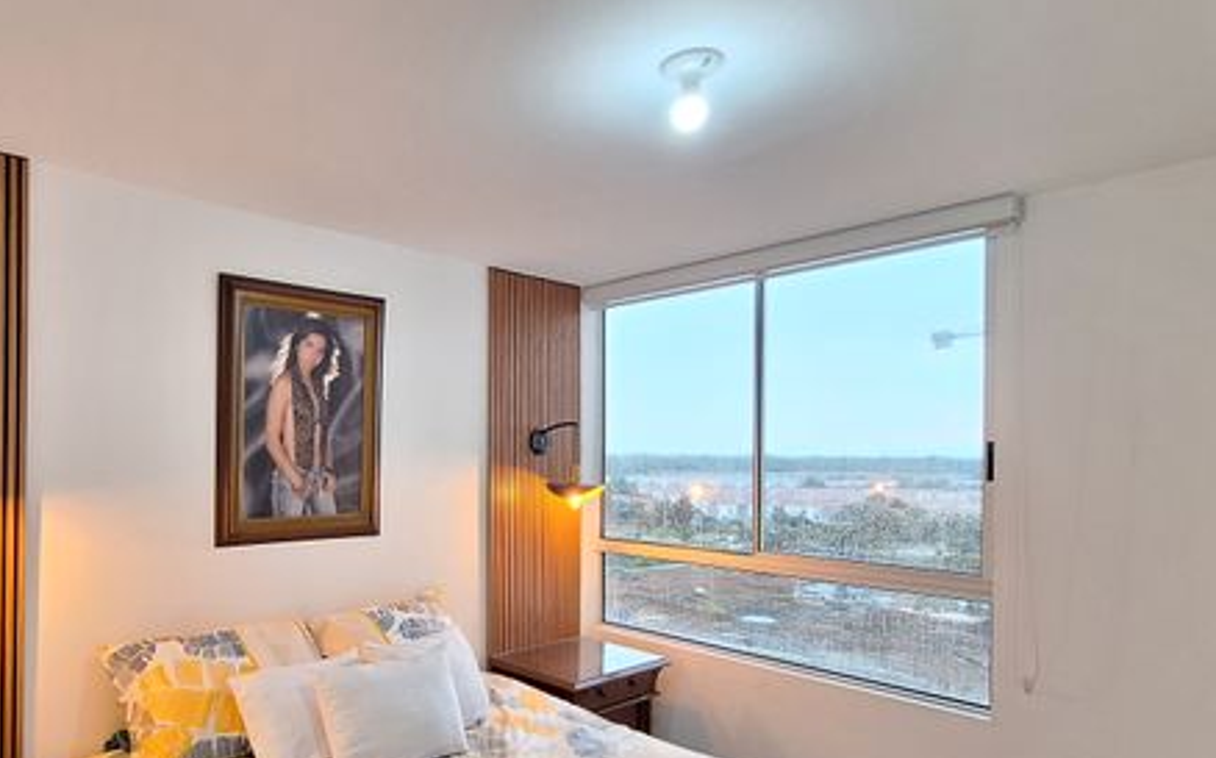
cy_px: 450
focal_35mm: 21
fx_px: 695
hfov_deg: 79.9
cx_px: 418
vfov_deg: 56.8
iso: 125
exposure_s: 1/40
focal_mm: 1.74
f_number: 2.2
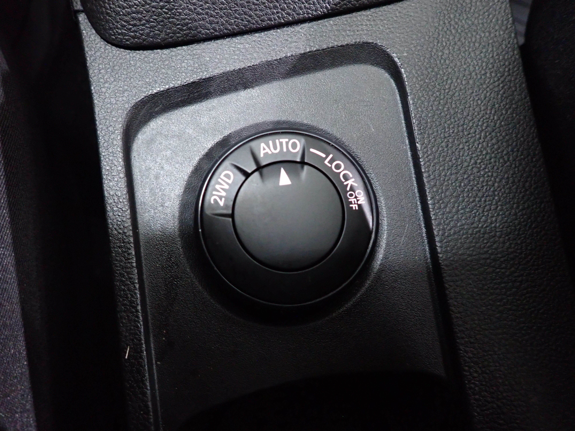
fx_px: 415
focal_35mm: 25
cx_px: 288
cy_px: 216
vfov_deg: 54.9
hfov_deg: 69.4
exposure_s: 1/25
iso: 800
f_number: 2
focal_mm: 4.5
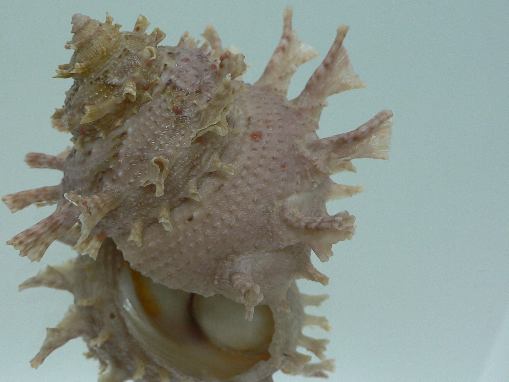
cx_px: 186
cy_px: 191
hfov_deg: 40.1
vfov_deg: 30.9
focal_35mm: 47
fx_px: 691
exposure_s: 1/60
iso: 100
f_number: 2.8
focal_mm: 4.6
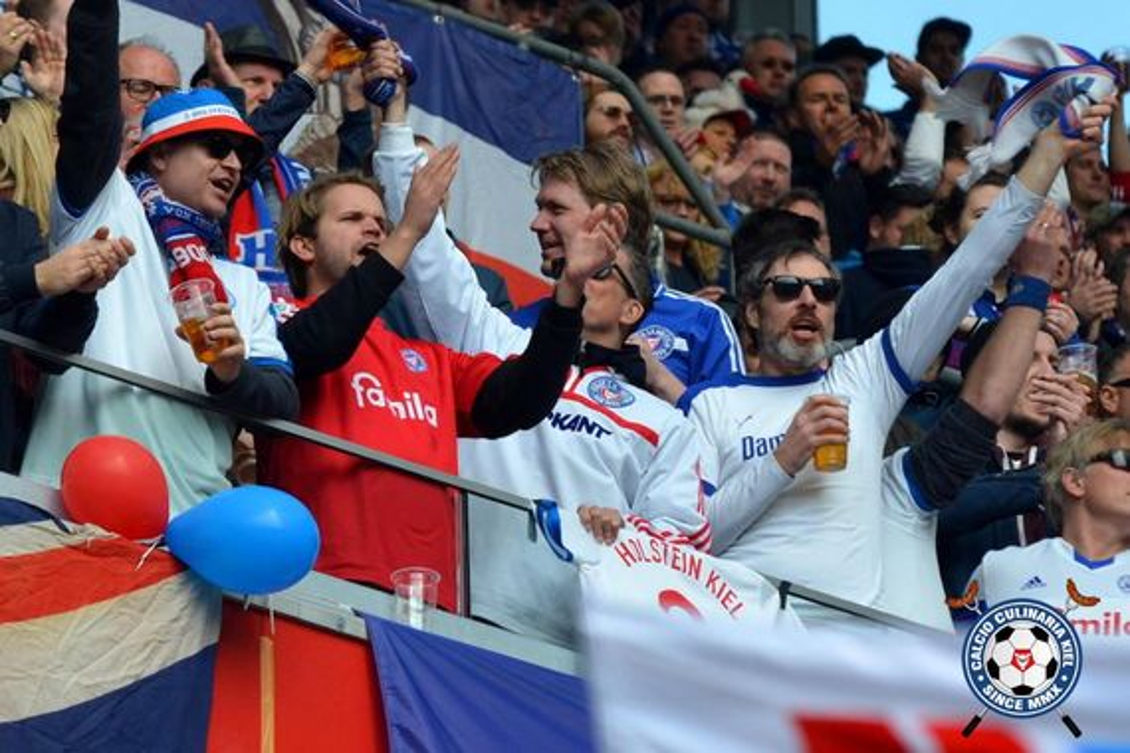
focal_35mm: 278
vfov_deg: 5.0
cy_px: 376
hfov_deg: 7.4
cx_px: 565
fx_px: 8710
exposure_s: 1/1600
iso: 400
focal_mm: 185
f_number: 5.6
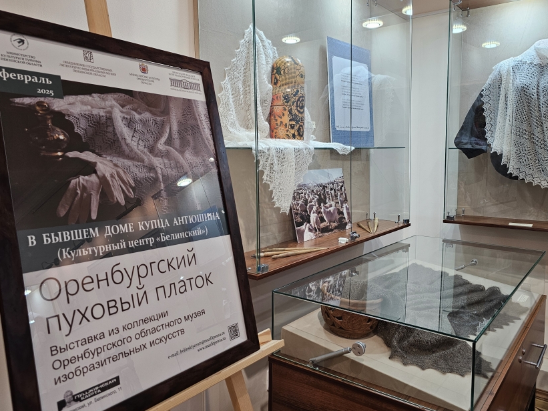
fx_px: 443
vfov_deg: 49.7
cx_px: 298
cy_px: 185
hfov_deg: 63.3
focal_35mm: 28
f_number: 1.7
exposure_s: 1/100
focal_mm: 6.3
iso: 100
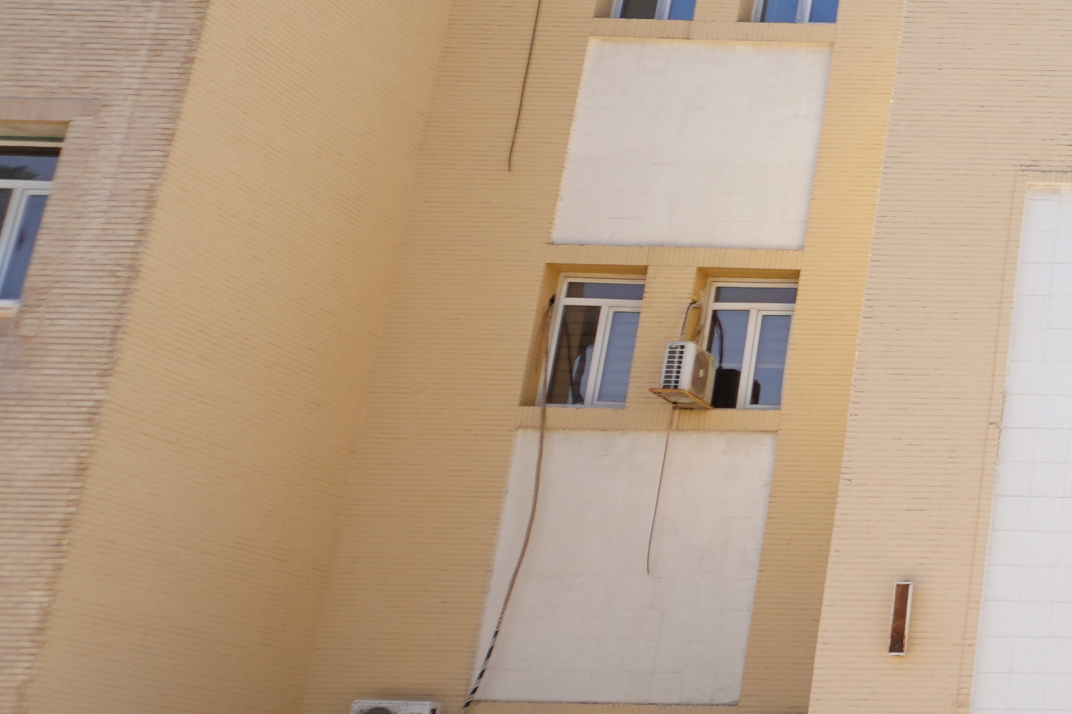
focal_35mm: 81
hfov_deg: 20.6
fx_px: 2412
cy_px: -107
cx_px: 1691
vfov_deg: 16.3
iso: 100
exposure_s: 1/400
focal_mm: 16
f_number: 5
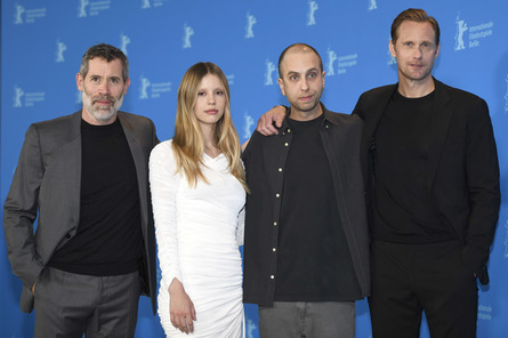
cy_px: 170
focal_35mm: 71
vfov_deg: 19.2
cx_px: 256
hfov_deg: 28.5
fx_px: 1001
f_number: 3.2
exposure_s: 1/400
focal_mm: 70
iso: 640
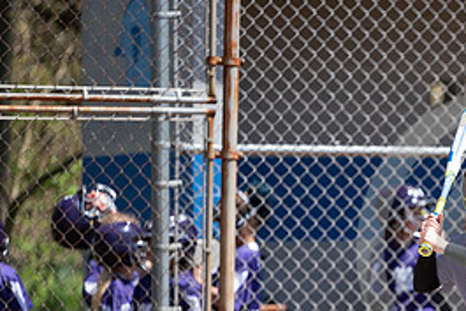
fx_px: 5673
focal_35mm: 438
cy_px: 317
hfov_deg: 4.7
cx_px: 506
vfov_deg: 3.1
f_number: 3.2
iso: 200
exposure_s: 1/2500
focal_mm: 200
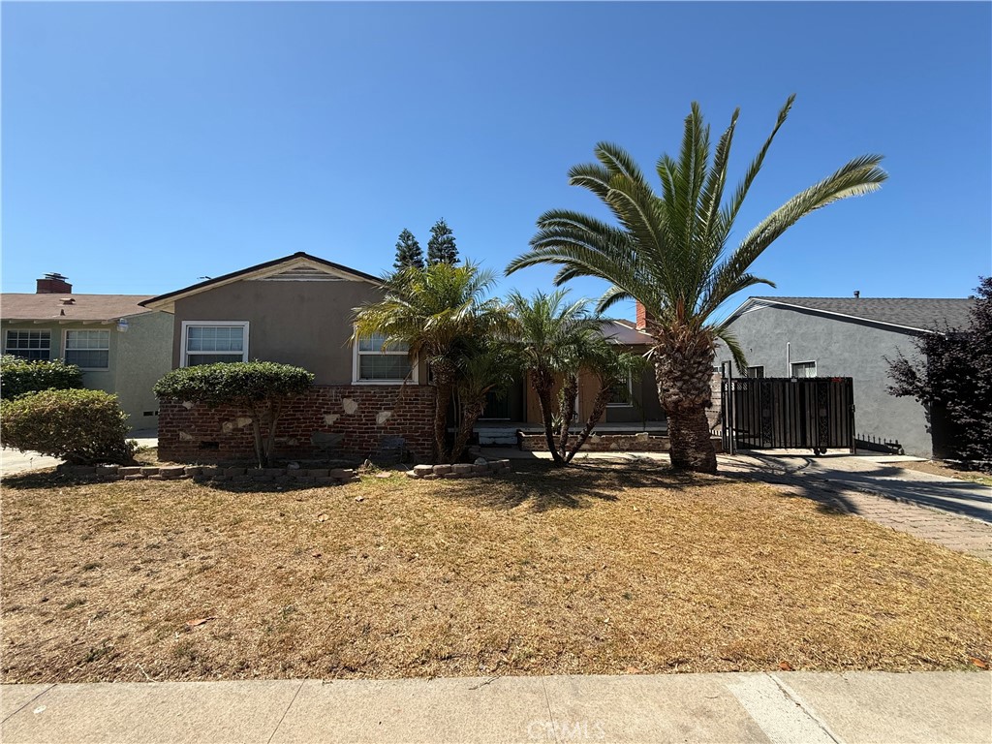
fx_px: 401
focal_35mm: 14
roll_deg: +0.6
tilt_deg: +3.3
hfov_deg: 102.1
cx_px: 496
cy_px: 372
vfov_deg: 85.7
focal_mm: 2.22
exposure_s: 1/985
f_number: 2.2
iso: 50
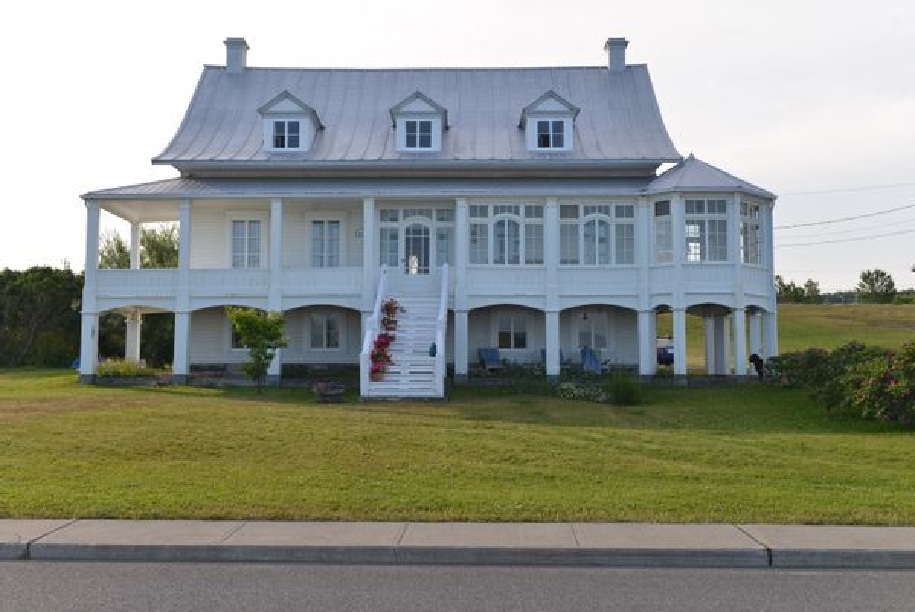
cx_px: 458
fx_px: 1068
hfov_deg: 46.4
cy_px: 306
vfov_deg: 31.9
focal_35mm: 42
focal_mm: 42
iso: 100
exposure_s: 1/200
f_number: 7.1
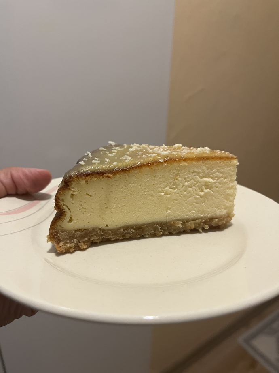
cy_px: 186
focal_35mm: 26
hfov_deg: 53.1
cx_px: 140
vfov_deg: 67.3
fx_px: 279
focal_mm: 5.1
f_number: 1.6
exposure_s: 1/50
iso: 125
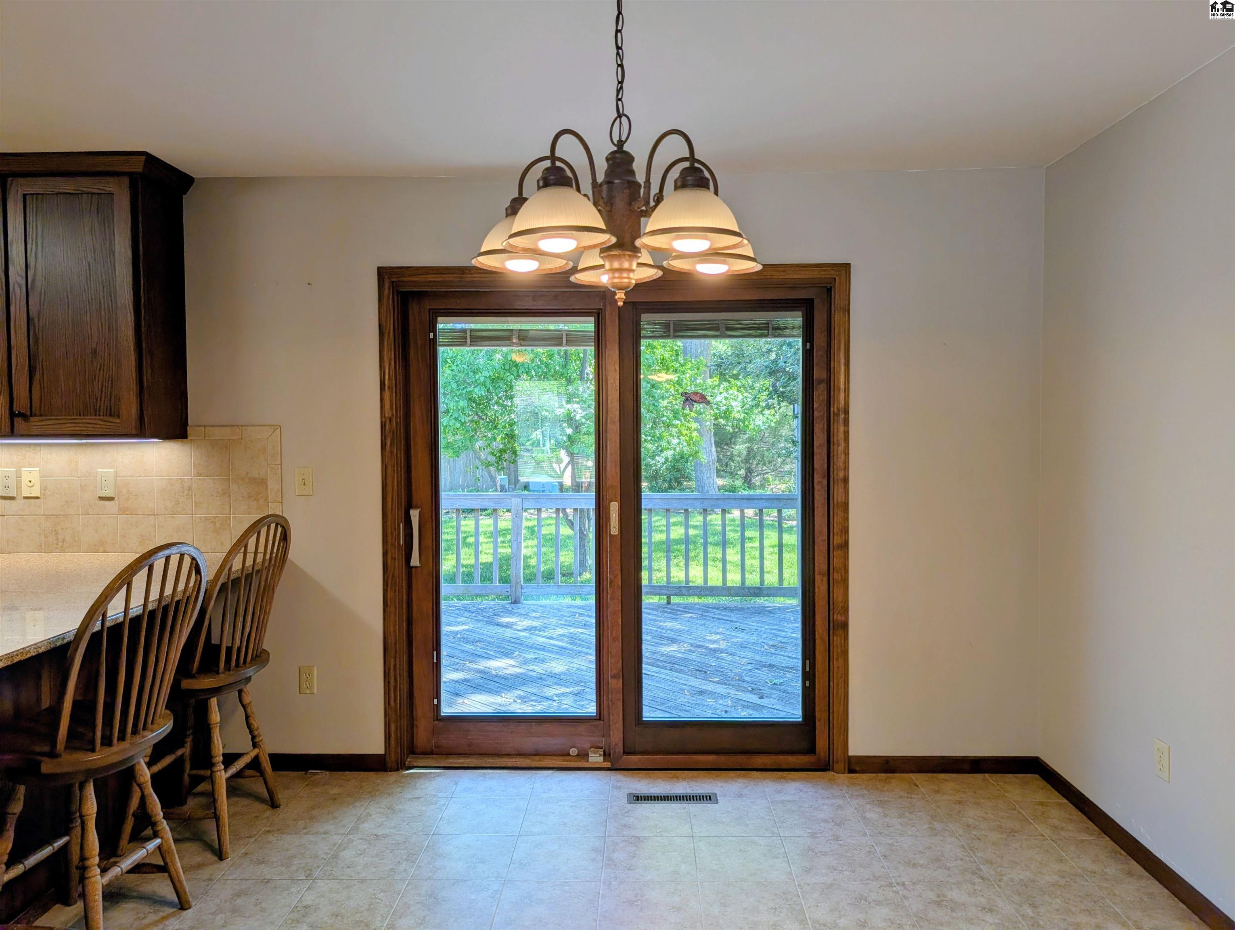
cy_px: 465
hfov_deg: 71.5
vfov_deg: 56.9
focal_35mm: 24
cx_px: 618
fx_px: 857
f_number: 1.68
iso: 21
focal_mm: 6.9
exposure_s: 1/405
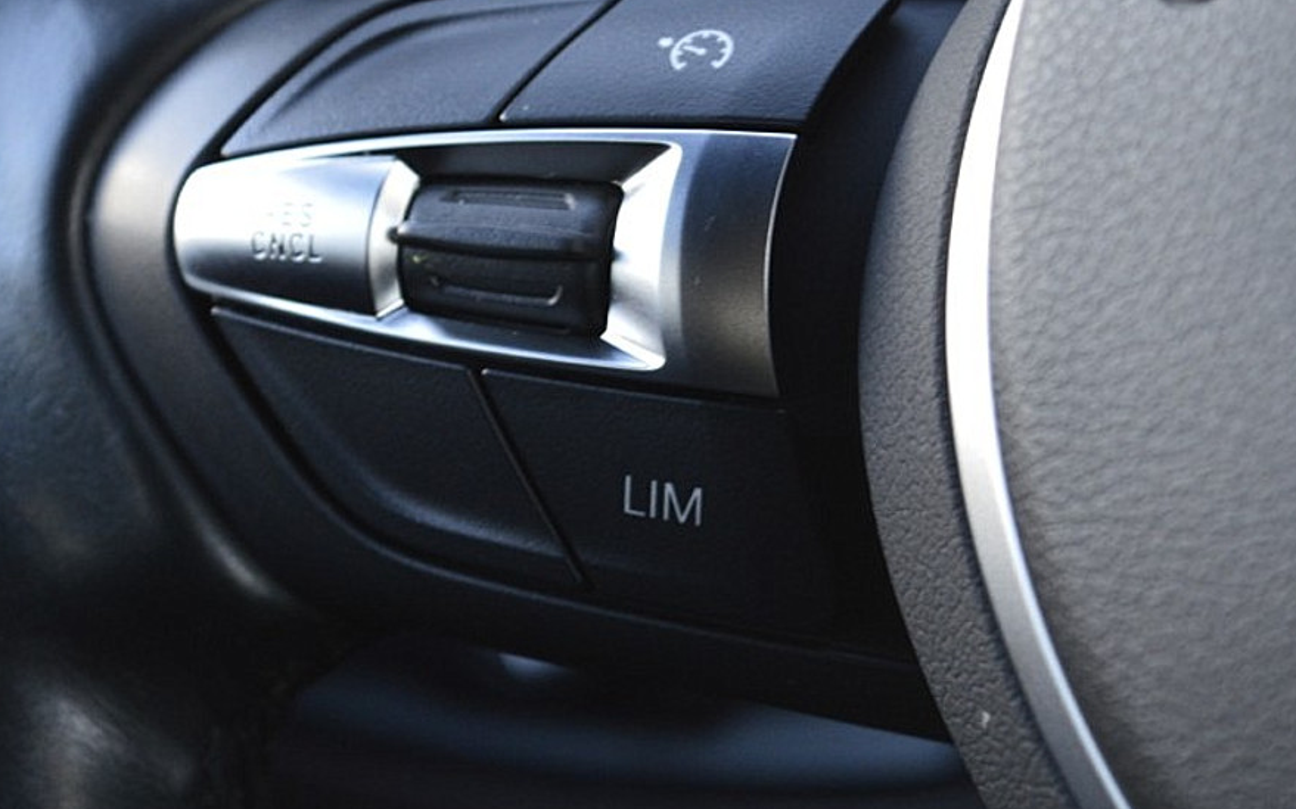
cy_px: 206
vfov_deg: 9.8
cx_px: 404
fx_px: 4725
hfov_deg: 15.6
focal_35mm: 134
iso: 800
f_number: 6.3
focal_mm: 55
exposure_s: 1/60
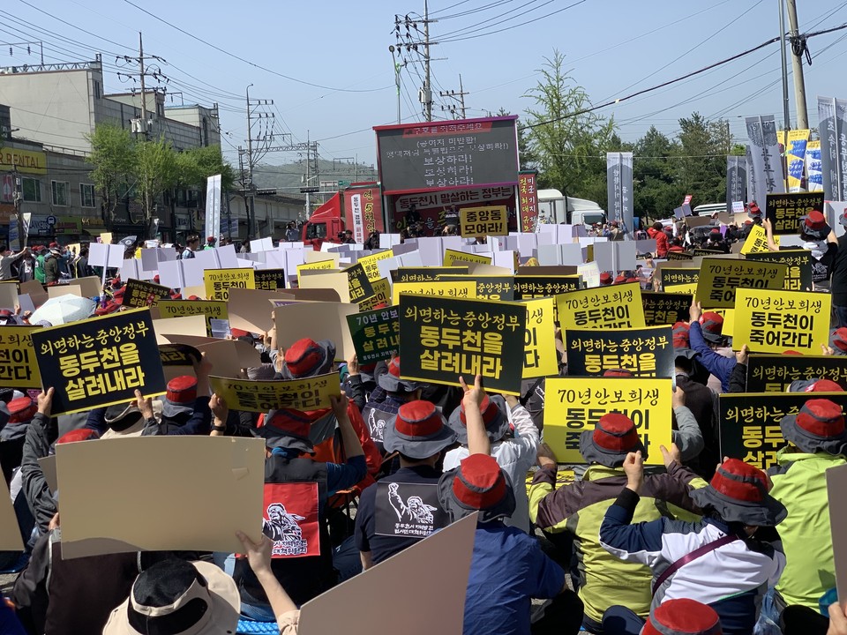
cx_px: 424
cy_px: 318
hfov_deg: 36.8
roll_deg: +1.8
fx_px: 1272
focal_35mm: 52
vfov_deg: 28.0
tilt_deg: -2.8
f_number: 2.4
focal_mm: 6
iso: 16
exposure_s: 1/1142
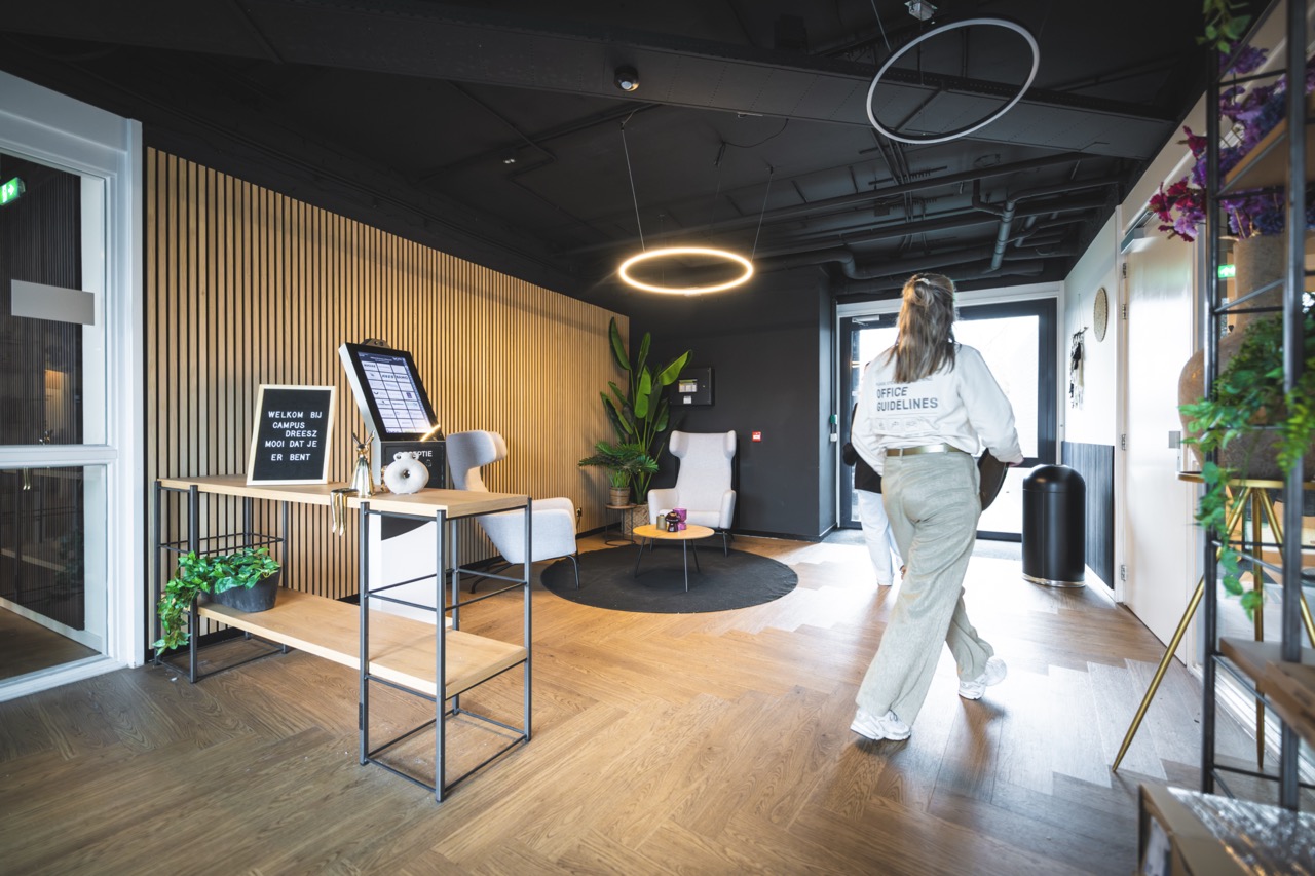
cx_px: 658
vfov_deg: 81.2
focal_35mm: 14
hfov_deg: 104.3
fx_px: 511
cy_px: 438
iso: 1000
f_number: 2
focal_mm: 14
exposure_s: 1/125
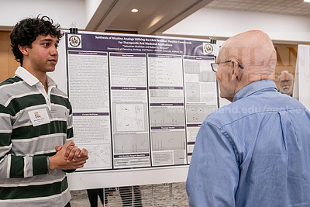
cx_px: 133
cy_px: 126
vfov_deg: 31.8
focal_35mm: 42
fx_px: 362
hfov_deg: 46.2
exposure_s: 1/125
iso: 1600
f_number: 3.5
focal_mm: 29
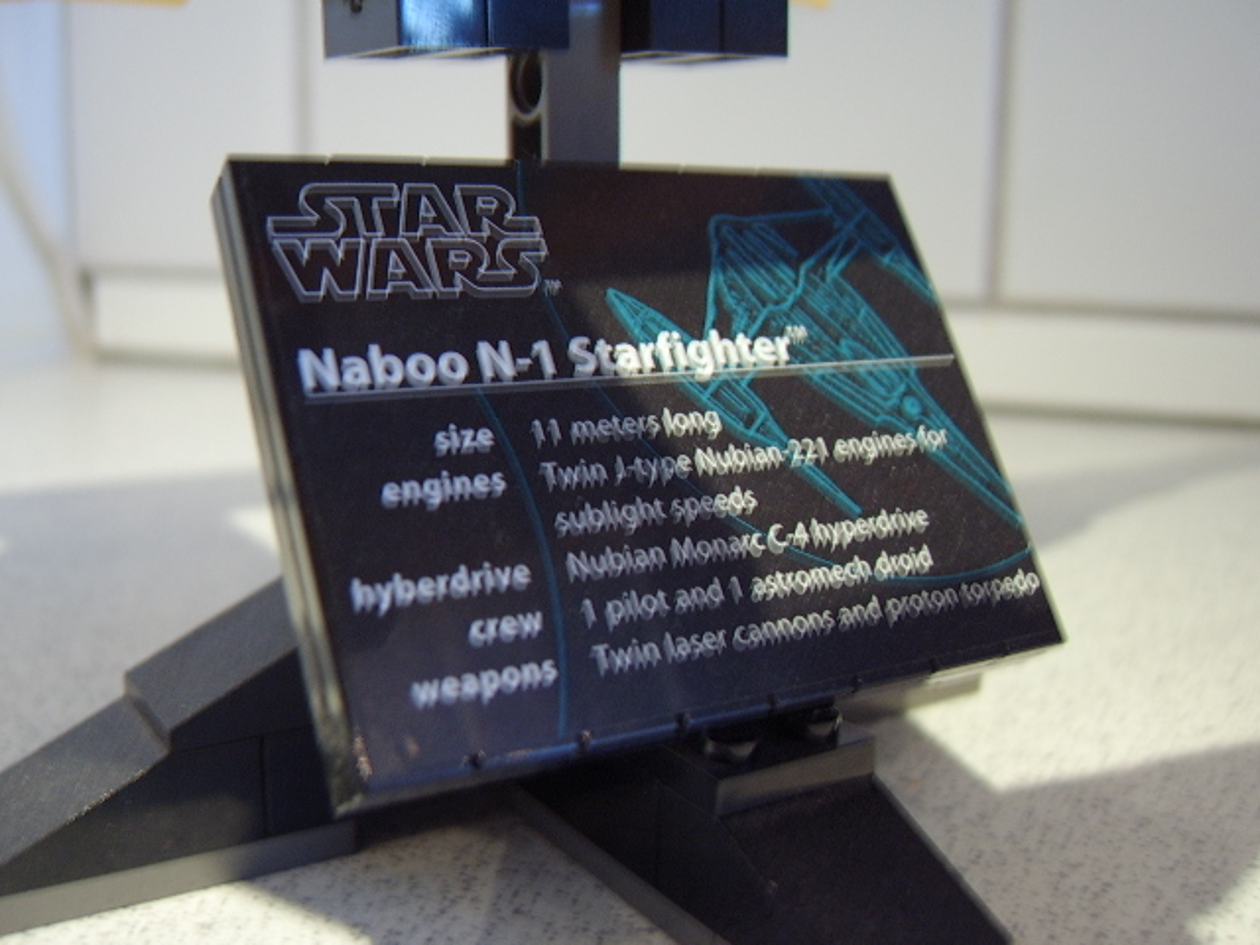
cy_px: 472
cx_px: 630
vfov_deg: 45.4
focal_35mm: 31
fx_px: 1128
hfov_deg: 58.4
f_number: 2.7
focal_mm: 8.13
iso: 100
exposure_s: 1/6
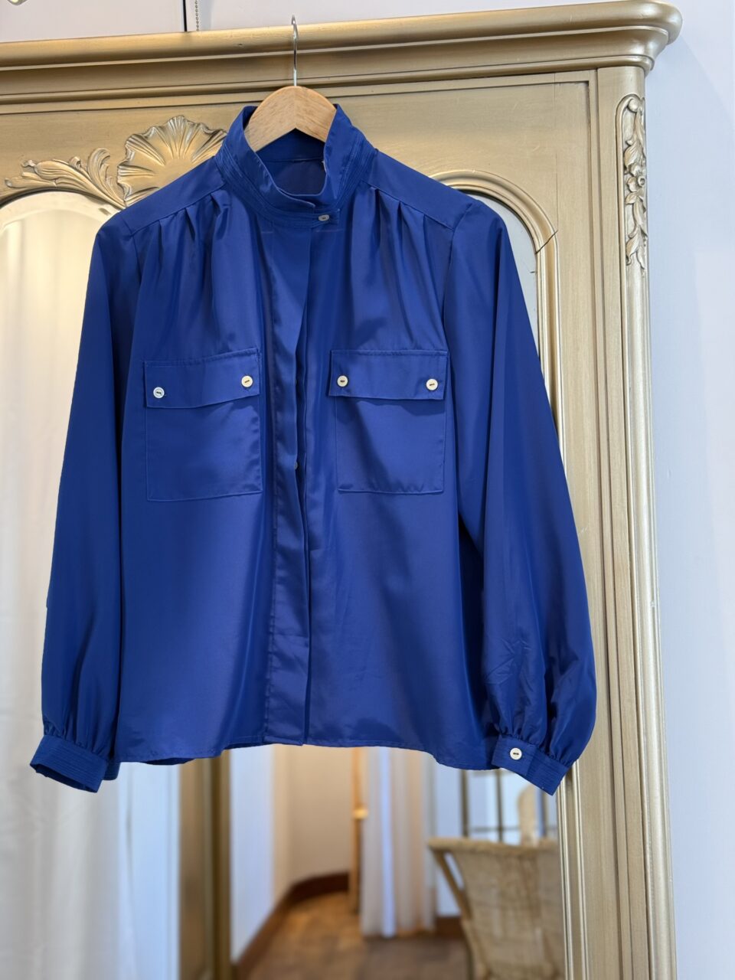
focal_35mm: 48
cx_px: 368
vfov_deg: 39.7
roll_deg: +2.6
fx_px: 1359
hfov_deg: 30.3
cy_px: 490
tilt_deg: -2.7
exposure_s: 1/100
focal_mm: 6.76
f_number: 1.78
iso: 64
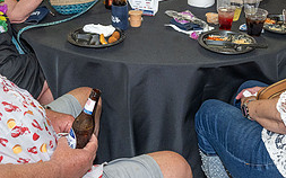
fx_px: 436
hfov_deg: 36.1
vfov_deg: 22.4
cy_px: 6
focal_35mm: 56
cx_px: 180
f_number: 6.3
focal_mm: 24
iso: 1250
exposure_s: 1/60
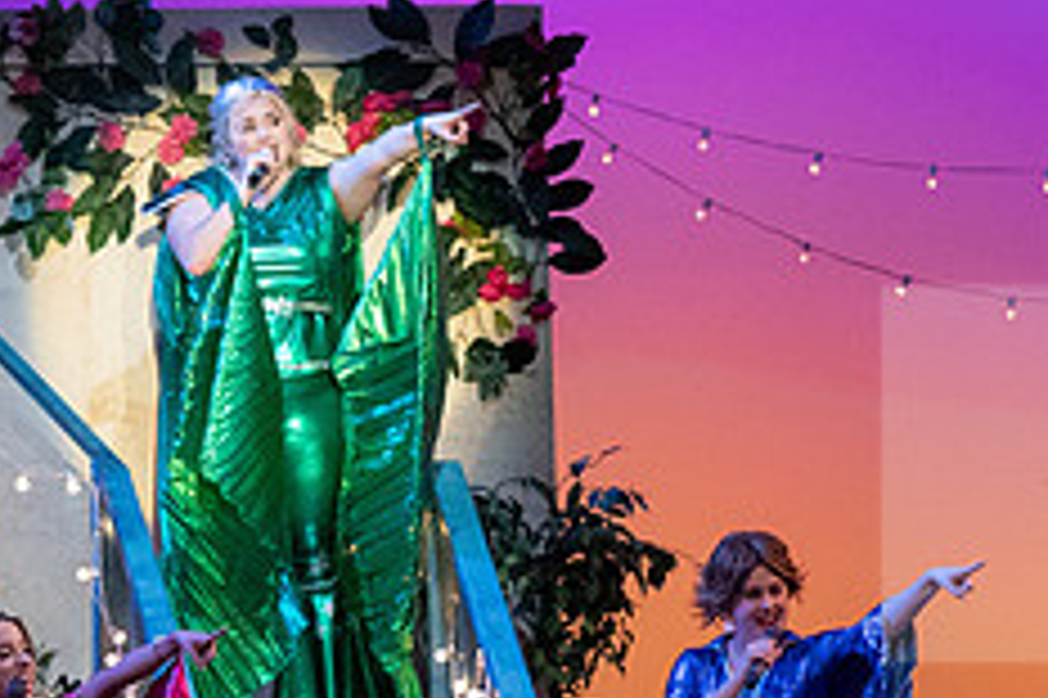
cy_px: 831
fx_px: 9774
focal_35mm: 336
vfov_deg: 4.1
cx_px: 747
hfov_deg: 6.1
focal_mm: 135
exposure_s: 1/400
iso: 3200
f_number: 3.2
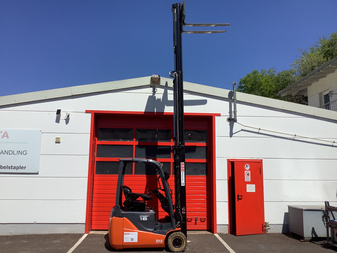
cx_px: 168
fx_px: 302
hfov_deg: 58.4
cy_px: 126
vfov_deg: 45.4
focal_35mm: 31
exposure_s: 1/2551
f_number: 2.4
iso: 25
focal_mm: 3.3
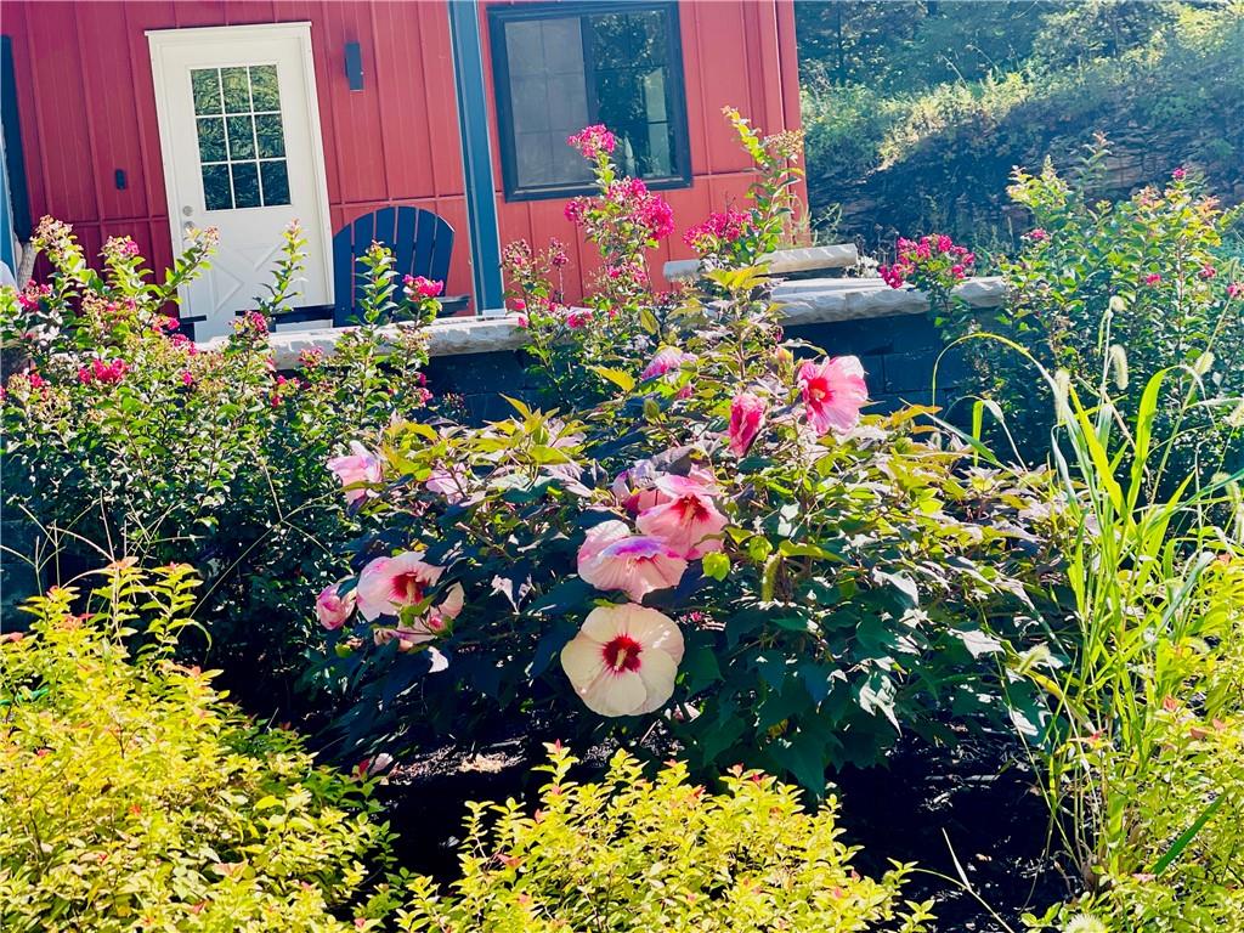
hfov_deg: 30.3
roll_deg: +4.4
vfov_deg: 22.9
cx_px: 622
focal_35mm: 64
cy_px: 466
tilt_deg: -5.6
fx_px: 2300
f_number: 2.2
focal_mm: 7.5
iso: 25
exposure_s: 1/241
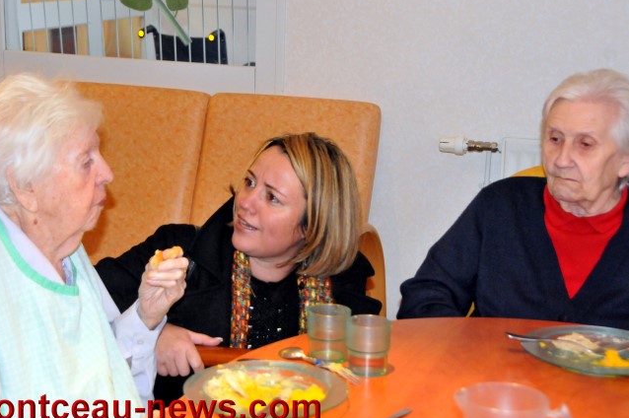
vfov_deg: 17.2
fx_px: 1379
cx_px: 303
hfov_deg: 25.7
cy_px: 202
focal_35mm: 79
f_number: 7.1
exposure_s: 1/60
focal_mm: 48
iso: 3200
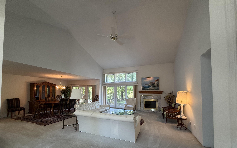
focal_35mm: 15
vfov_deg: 74.1
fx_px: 97
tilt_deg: +1.6
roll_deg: -0.4
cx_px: 119
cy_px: 88
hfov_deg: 101.5
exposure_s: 1/60
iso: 250
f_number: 2.2
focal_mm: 2.22
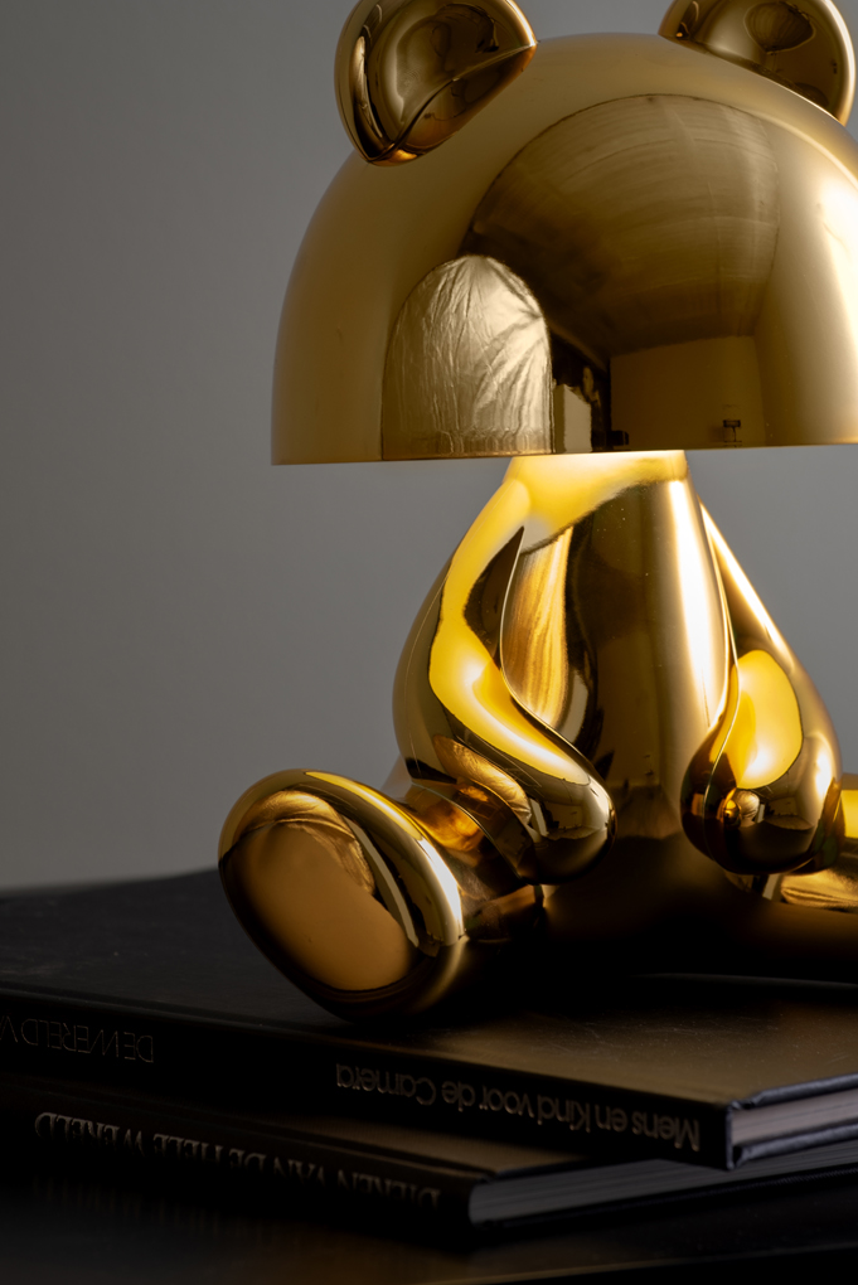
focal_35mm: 250
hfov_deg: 5.5
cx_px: 622
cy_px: 549
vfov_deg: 8.2
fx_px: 8928
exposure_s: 1/5
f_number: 7.1
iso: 50
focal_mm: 170
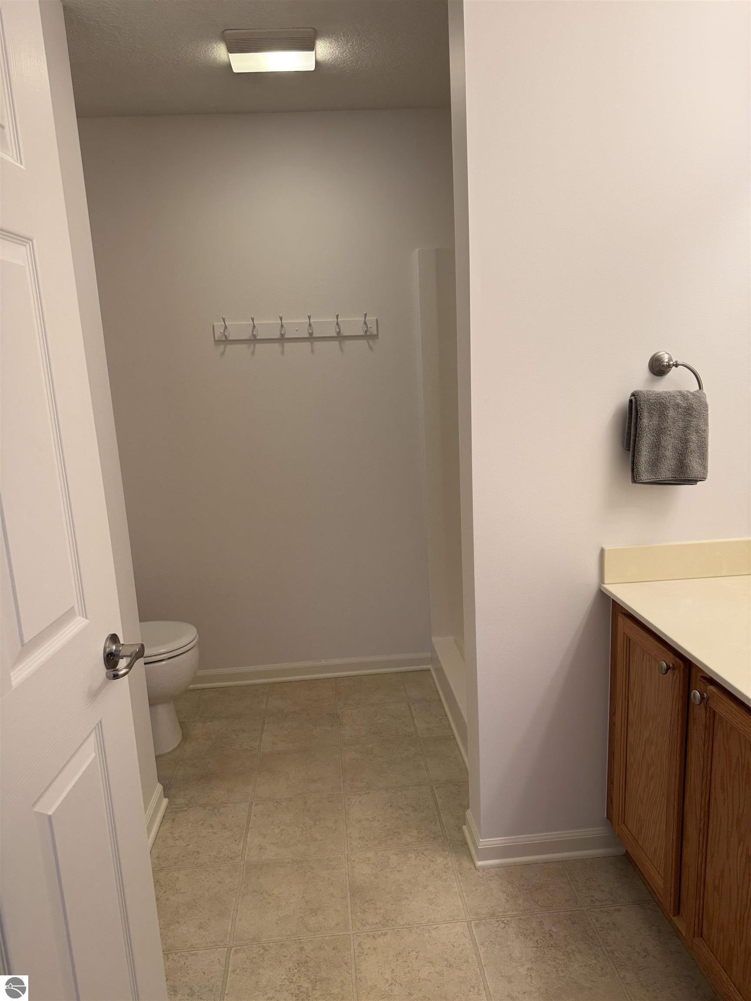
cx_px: 376
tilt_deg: -11.3
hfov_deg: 56.8
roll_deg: +2.5
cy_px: 500
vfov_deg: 71.6
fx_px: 694
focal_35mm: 24
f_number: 1.78
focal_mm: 6.76
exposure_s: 1/120
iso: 125
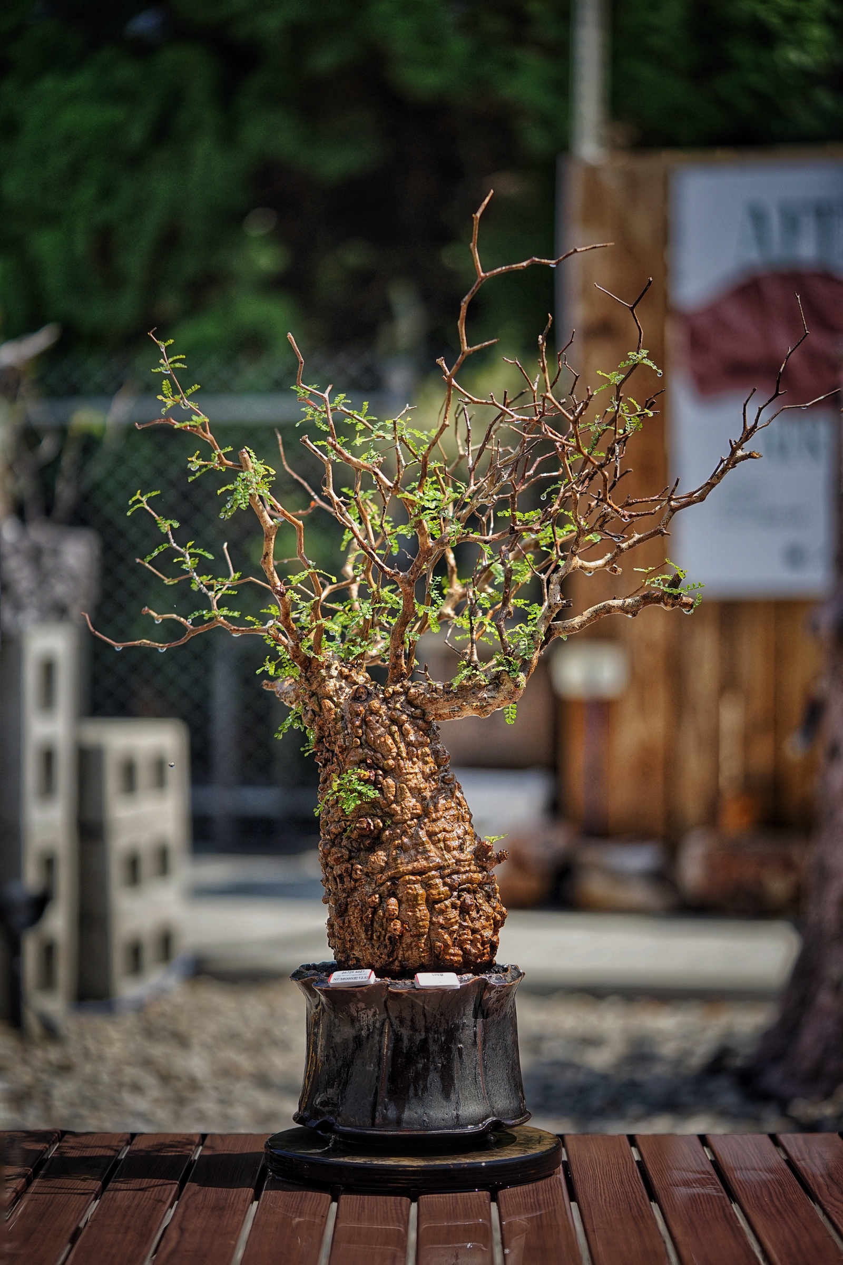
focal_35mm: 90
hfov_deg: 15.2
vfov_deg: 22.6
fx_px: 3161
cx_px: 422
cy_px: 632
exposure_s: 1/2500
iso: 320
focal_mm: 90
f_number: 2.8
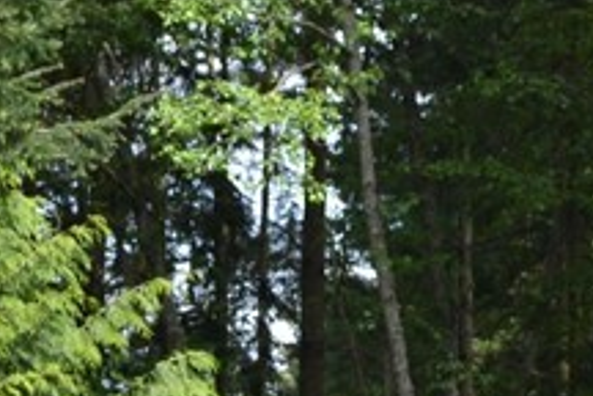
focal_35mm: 241
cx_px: -8
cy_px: 597
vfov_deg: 5.6
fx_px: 3969
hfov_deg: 8.5
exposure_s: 1/125
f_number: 5.6
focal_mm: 32
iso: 100
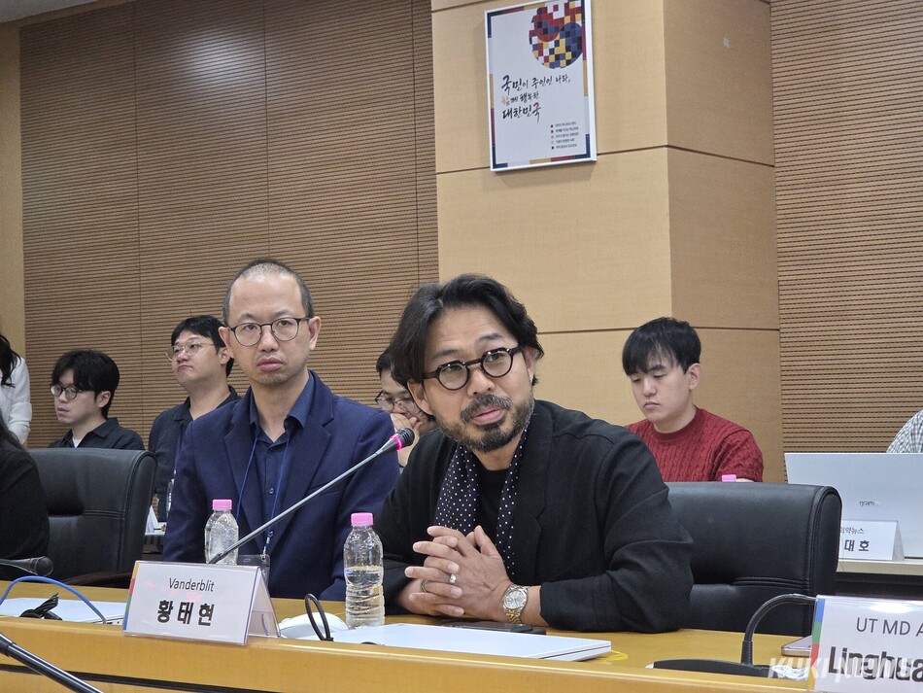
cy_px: 346
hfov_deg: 28.2
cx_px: 462
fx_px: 1840
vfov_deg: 21.3
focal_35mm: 69
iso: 400
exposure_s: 1/120
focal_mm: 7
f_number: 2.4
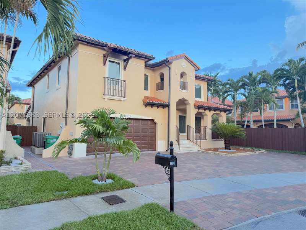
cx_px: 153
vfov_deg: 56.8
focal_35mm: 24
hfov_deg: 71.6
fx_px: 212
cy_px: 115
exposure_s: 1/287
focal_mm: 6.76
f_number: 1.78
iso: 64
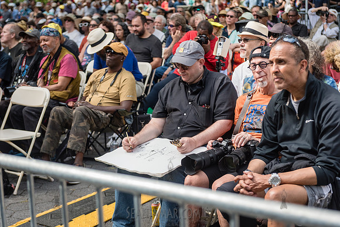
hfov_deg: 28.8
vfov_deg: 19.5
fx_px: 661
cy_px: 114
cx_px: 170
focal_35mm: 70
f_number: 3.5
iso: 800
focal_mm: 70
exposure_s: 1/2500
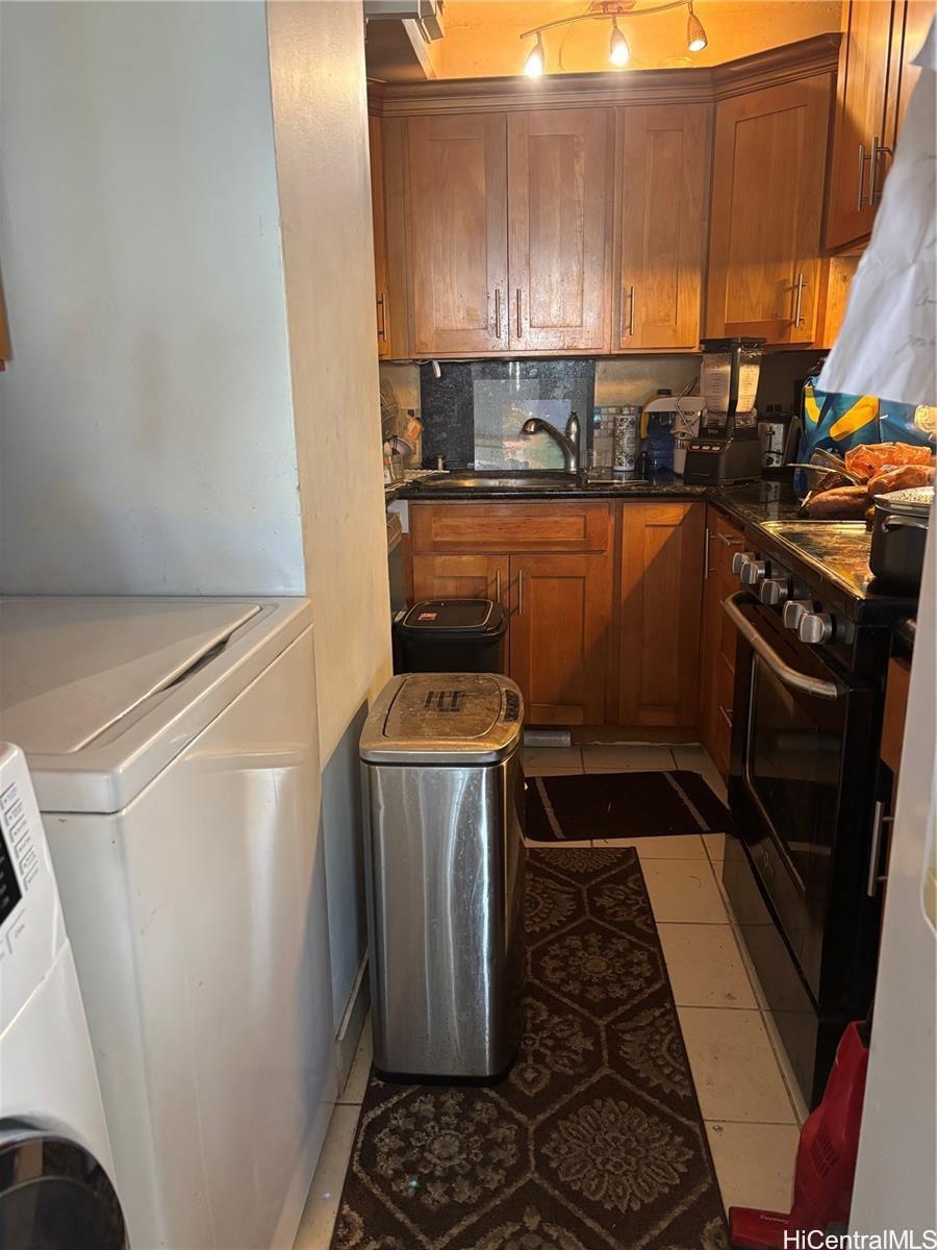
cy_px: 625
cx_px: 468
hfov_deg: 53.1
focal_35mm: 26
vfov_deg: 67.3
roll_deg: -0.5
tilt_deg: -14.7
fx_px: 938
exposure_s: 1/60
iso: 320
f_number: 1.6
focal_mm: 5.96
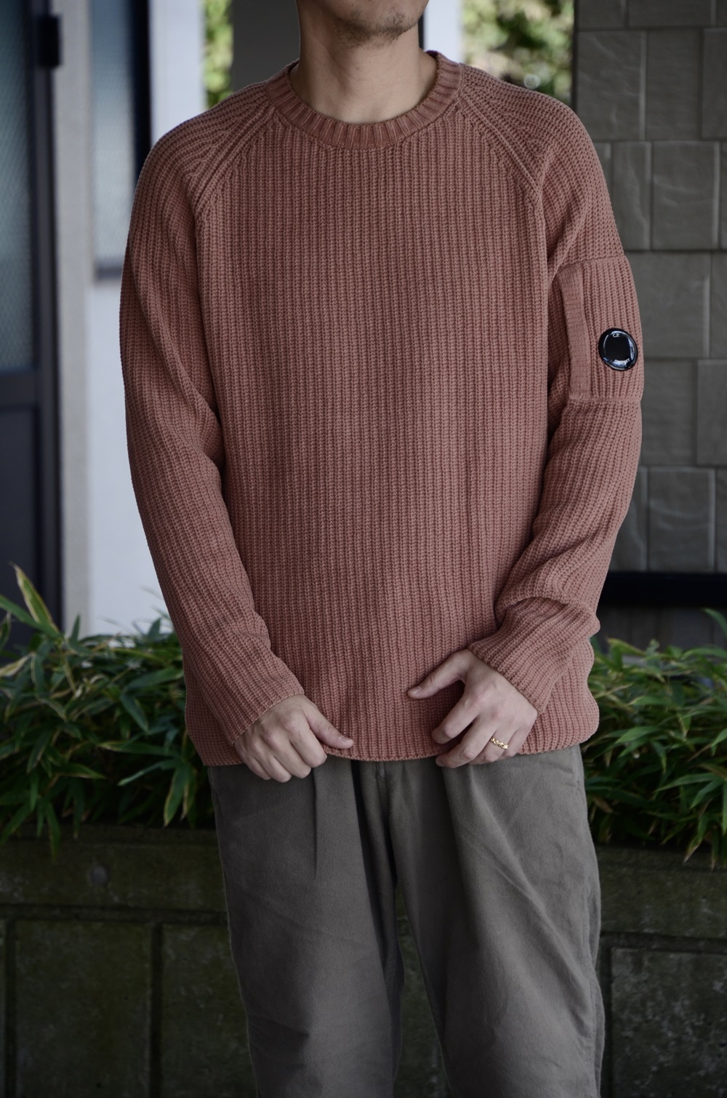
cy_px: 549
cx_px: 364
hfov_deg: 6.5
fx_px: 6387
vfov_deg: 9.8
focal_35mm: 210
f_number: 6.3
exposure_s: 1/200
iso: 250
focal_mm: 140
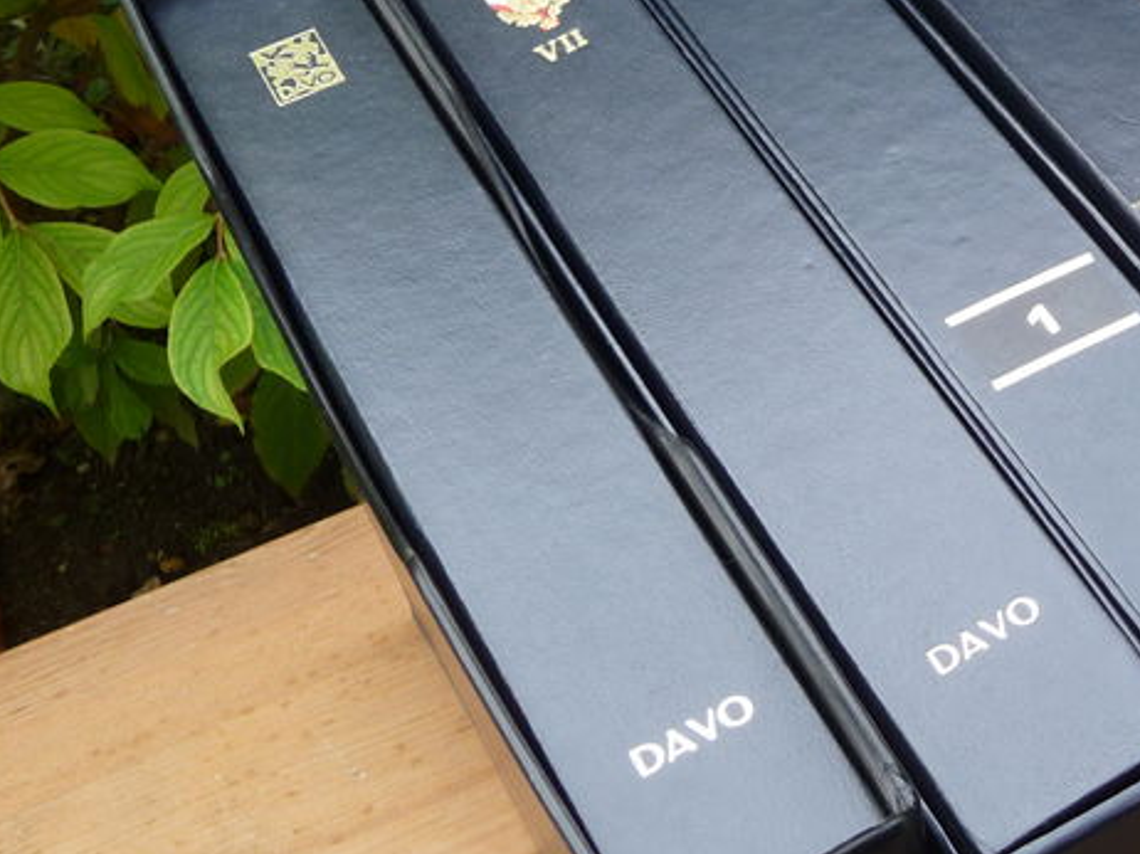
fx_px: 2140
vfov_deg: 22.6
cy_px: 385
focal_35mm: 65
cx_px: 1212
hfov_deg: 27.6
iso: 100
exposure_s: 1/50
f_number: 3.4
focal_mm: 5
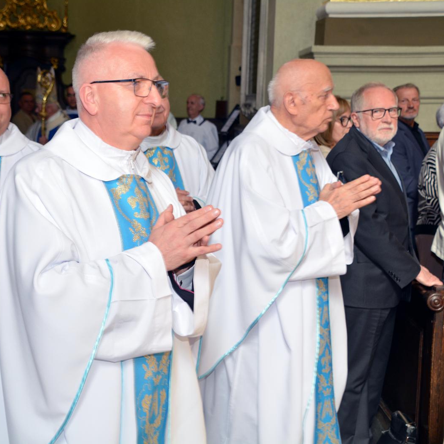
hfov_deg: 29.3
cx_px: 136
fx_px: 842
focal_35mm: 58
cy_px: 221
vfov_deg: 29.6
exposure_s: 1/60
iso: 450
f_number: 4
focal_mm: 30
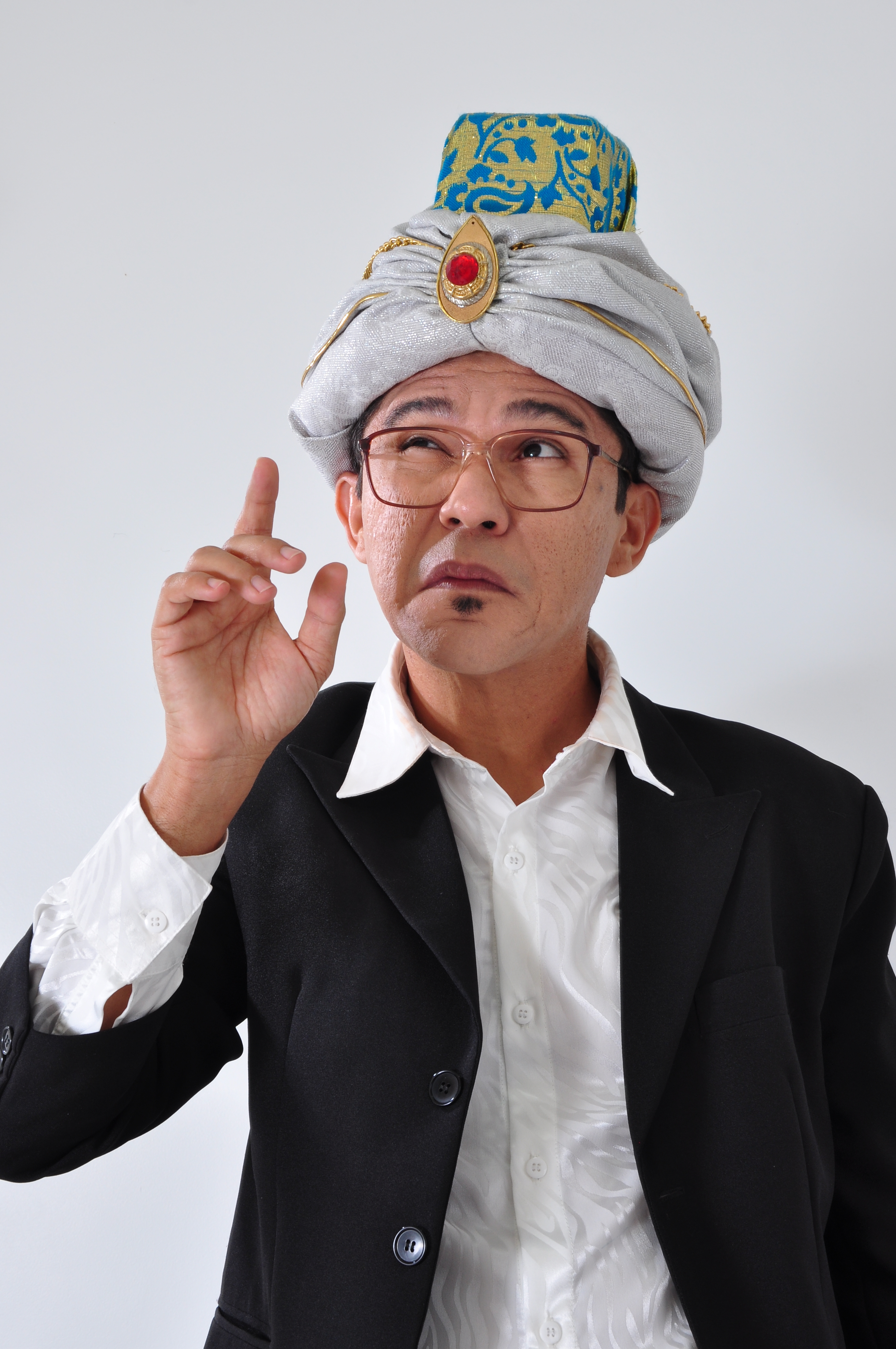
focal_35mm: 74
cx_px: 473
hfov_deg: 18.5
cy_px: 680
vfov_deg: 27.5
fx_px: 2753
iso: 200
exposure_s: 1/10
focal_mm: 45
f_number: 13
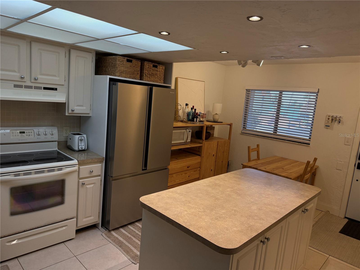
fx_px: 250
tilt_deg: -8.5
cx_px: 180
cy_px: 135
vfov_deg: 56.8
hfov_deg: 71.6
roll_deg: -5.0
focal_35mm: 24
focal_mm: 6.76
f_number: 1.78
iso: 200
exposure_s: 1/204
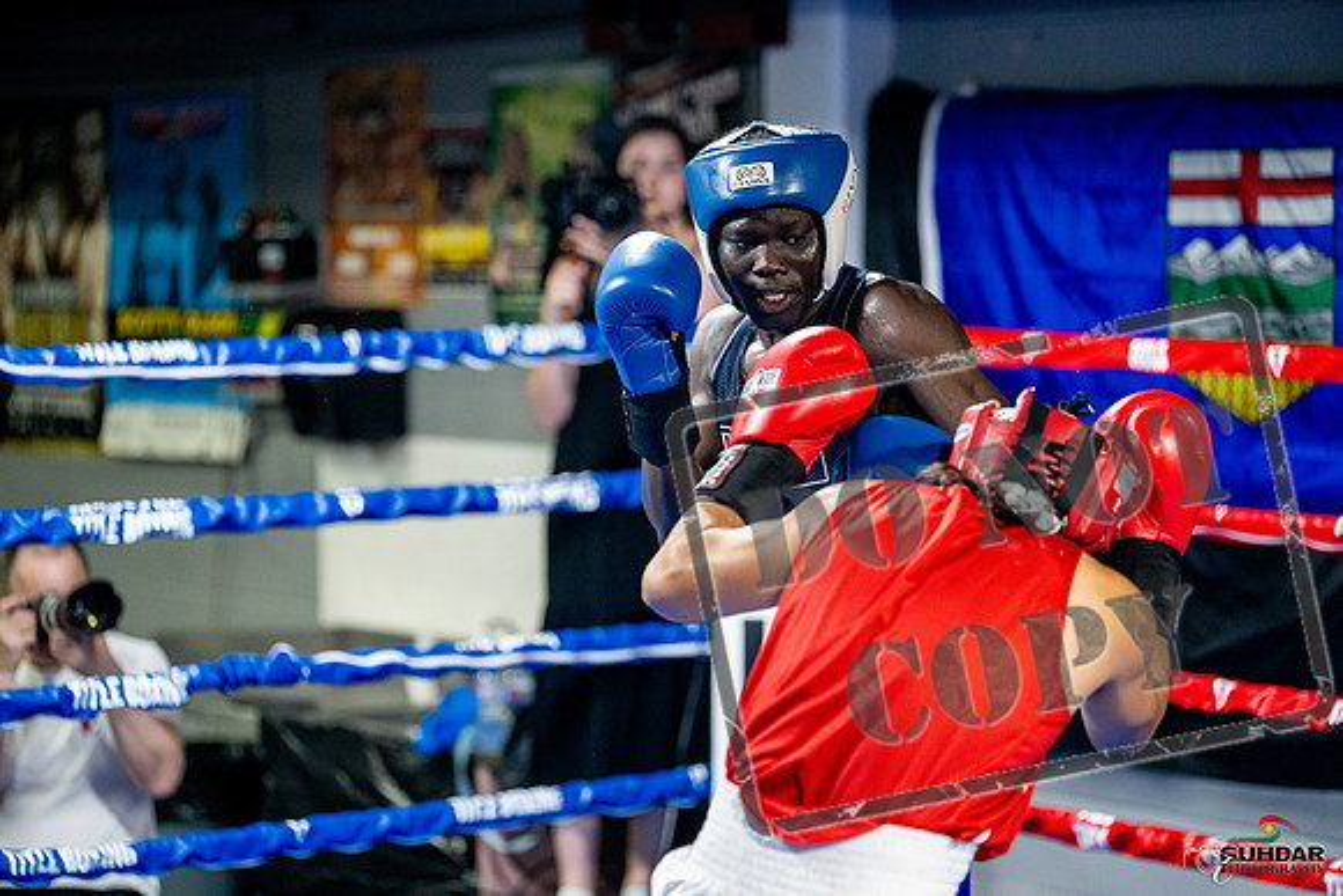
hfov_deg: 20.4
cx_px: 672
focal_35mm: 100
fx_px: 3731
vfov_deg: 13.7
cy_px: 448
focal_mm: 100
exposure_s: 1/1000
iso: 6400
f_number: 2
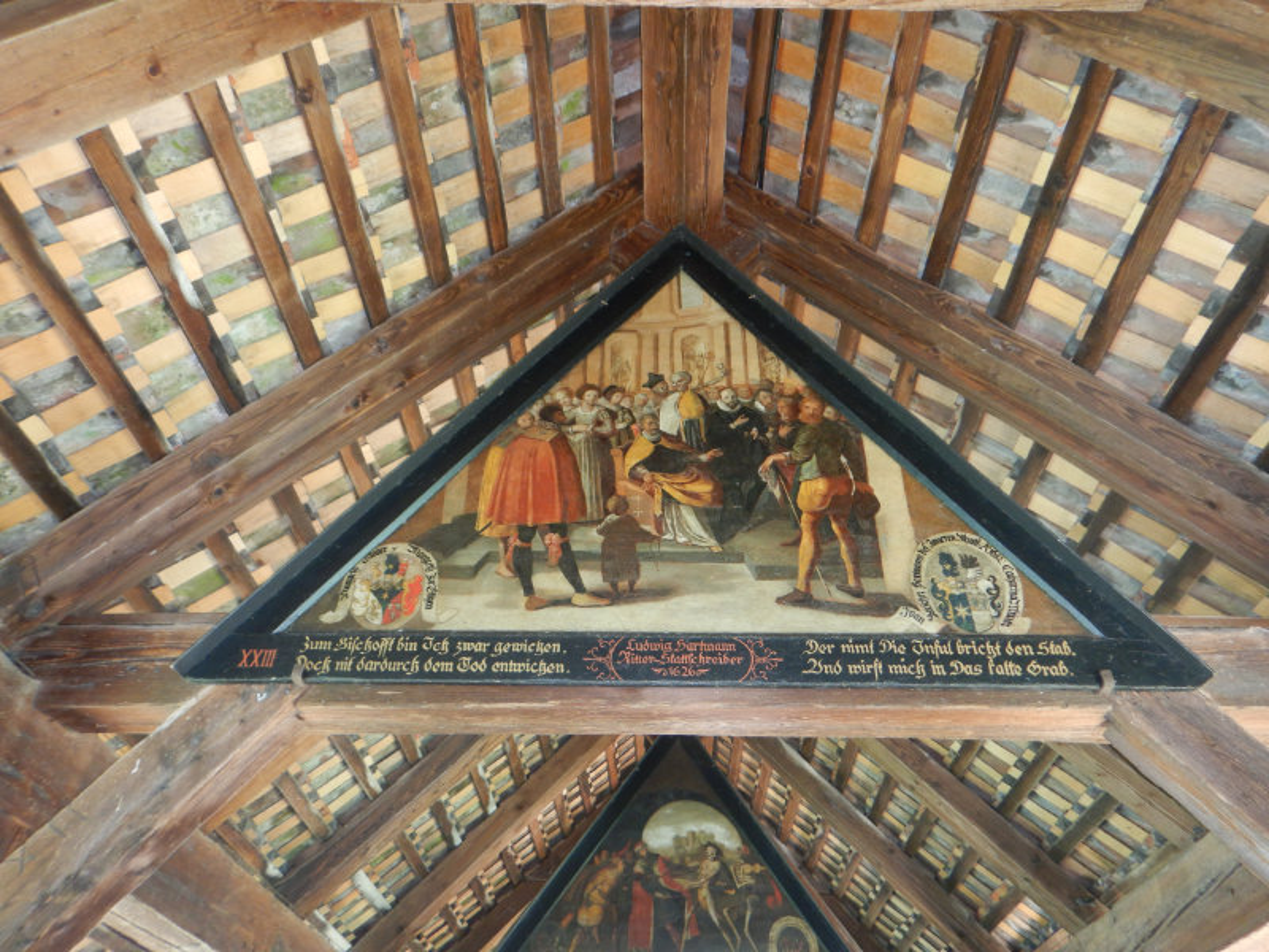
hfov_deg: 71.6
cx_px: 634
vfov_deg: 56.8
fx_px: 880
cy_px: 476
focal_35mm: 24
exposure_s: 1/30
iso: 220
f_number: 2.8
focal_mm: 4.3
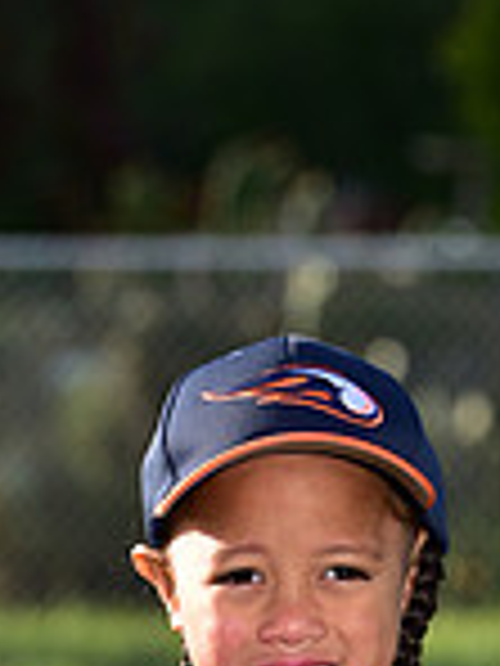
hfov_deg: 3.0
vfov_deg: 4.0
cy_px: 1246
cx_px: 295
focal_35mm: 490
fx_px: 9437
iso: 64
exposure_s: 1/250
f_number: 5
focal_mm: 130
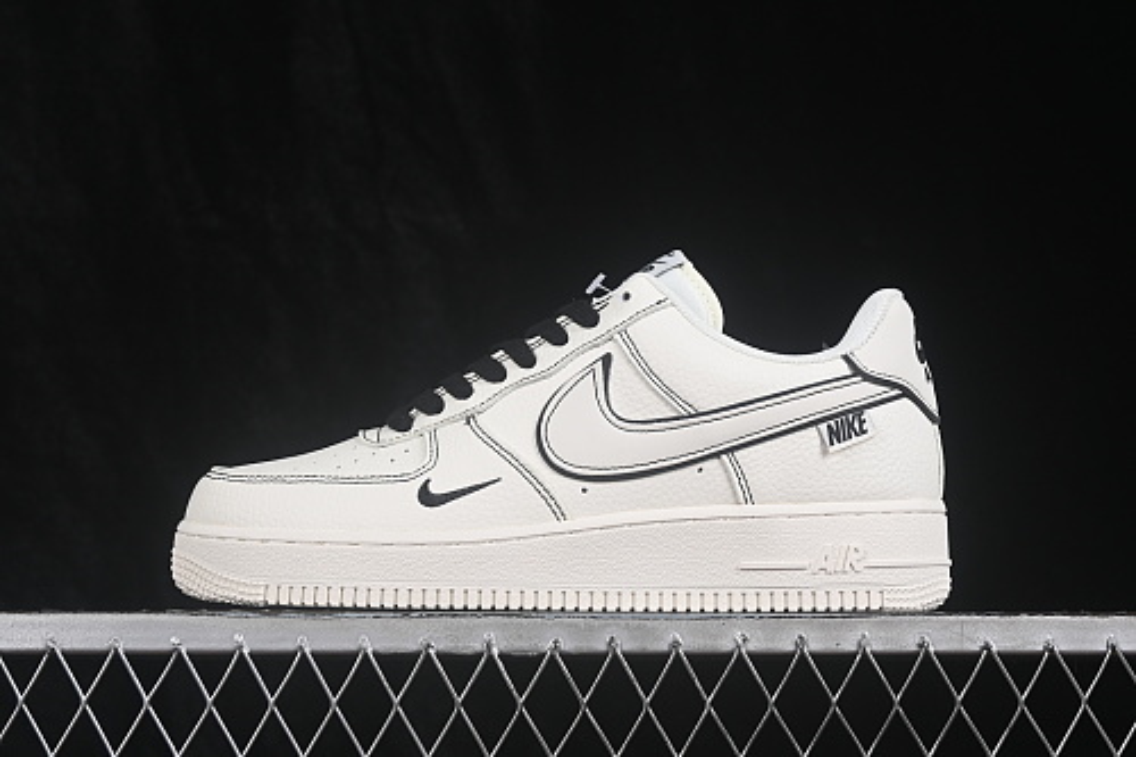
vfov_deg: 18.2
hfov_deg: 27.0
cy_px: 378
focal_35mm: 75
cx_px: 568
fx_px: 2366
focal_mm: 50
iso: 160
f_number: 8
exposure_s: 1/80
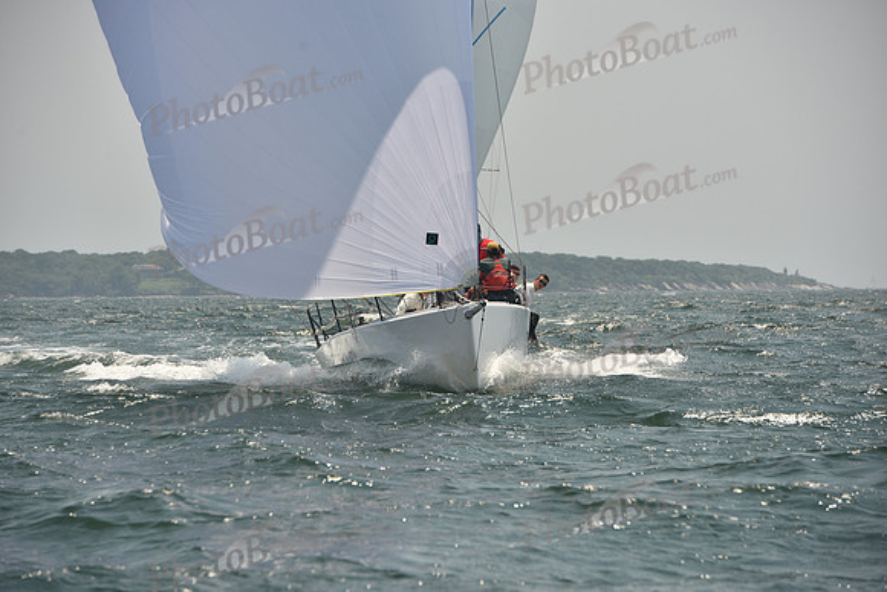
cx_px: 444
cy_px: 296
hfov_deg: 10.3
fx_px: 4929
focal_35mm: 200
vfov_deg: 6.9
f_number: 7.1
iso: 250
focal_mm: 200
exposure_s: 1/640
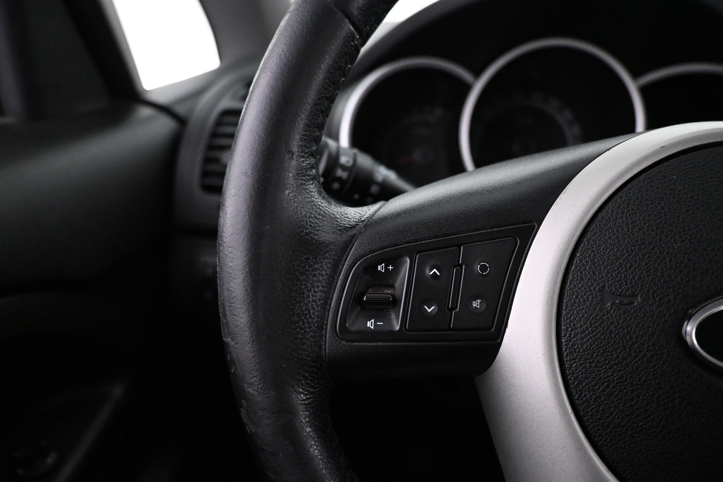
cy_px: 241
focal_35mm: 24
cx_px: 362
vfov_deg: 53.1
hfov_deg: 73.7
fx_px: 482
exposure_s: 1/60
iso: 4000
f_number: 3.5
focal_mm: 16
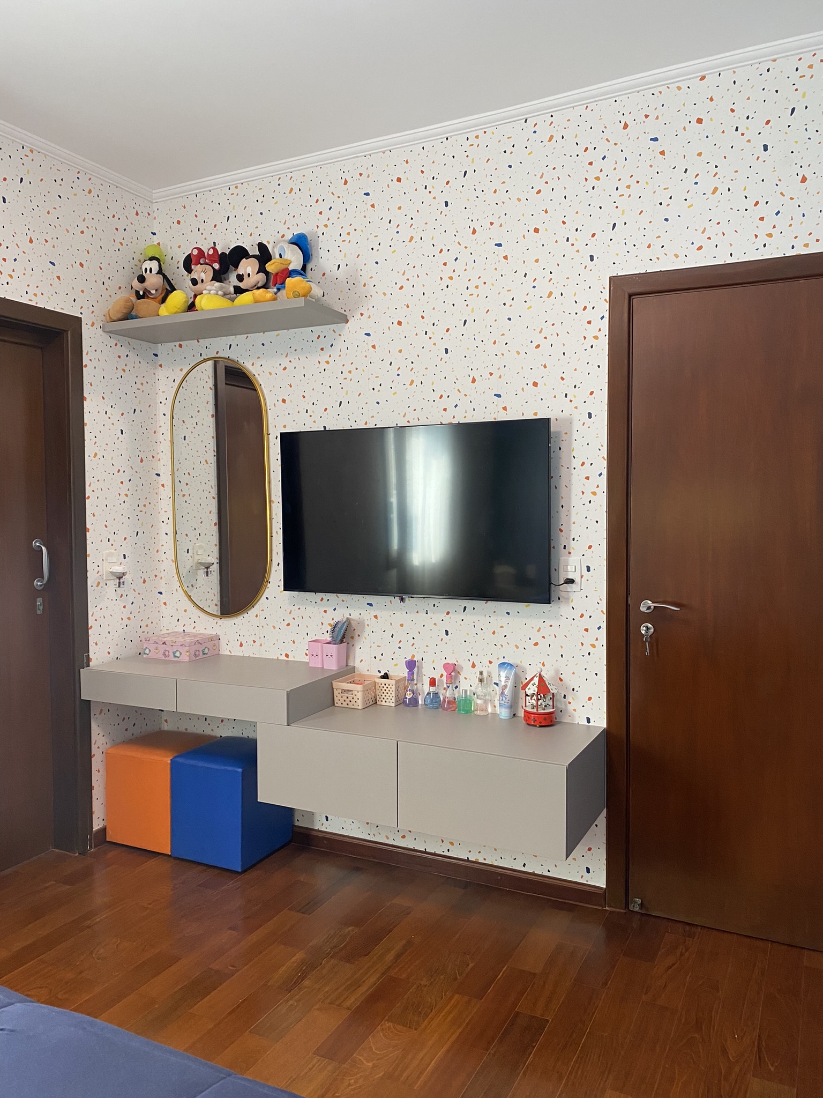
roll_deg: +0.2
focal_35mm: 26
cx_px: 412
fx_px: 824
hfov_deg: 53.1
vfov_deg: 67.3
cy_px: 549
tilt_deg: -2.0
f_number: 1.8
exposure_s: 1/60
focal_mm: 4.25
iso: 125
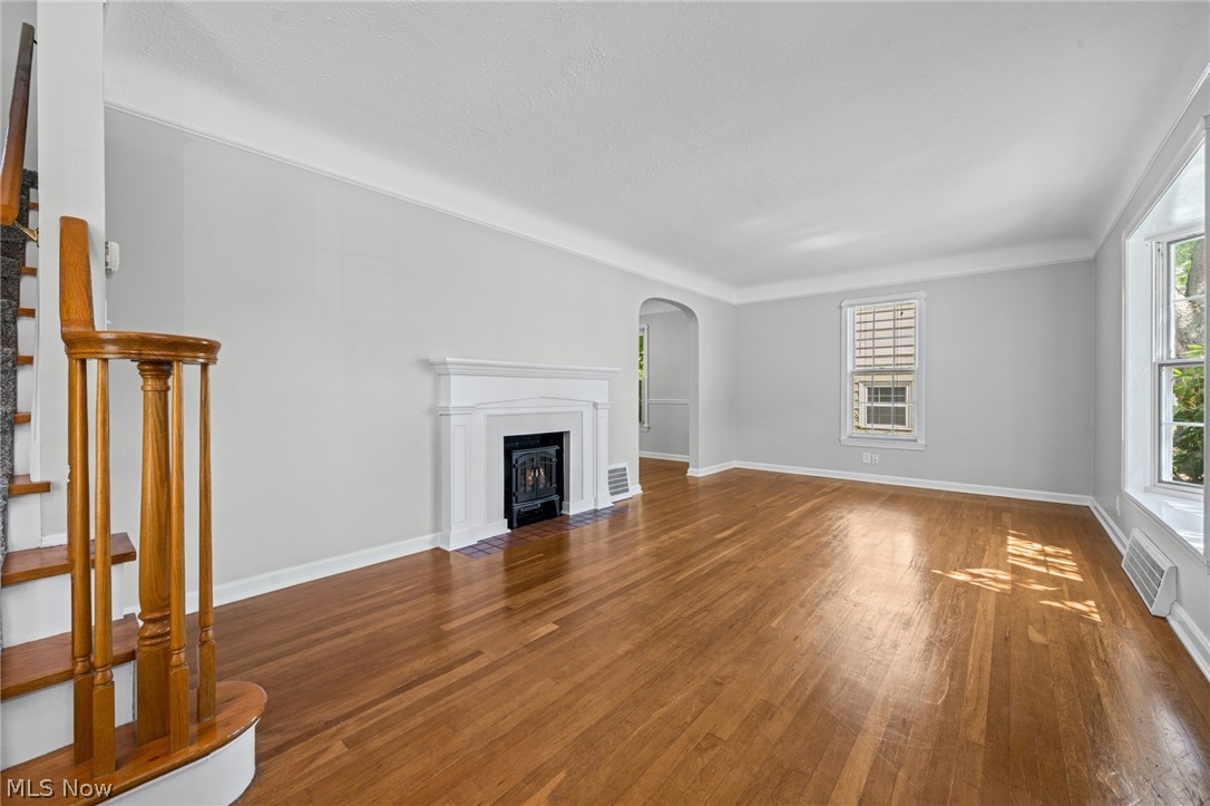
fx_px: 437
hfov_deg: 108.4
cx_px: 605
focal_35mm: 13
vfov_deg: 85.4
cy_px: 403
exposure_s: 1/3
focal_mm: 13
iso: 250
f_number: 9
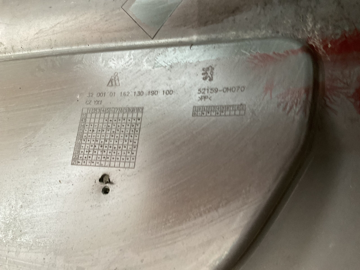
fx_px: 302
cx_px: 180
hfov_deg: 61.7
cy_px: 135
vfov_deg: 48.2
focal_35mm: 29
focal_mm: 3
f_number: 1.8
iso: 125
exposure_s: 1/50
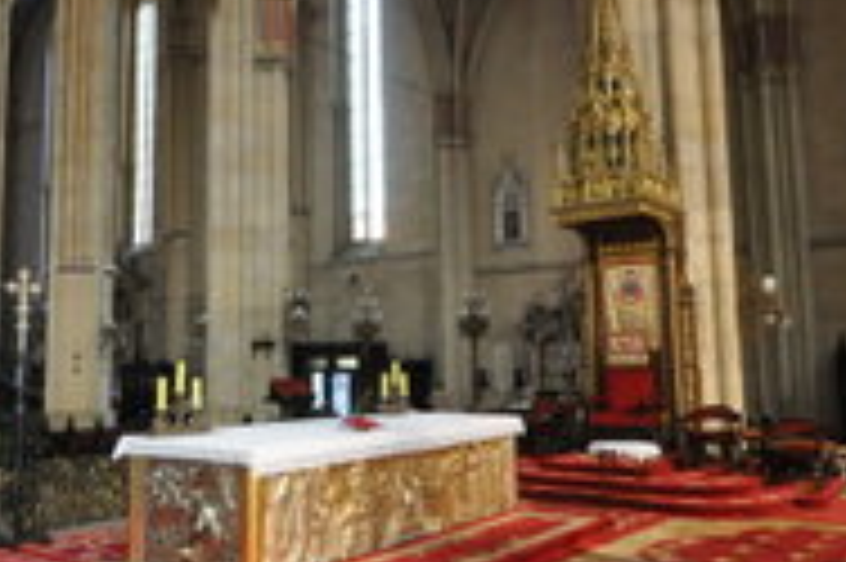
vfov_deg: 37.7
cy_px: 274
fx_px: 823
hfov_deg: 54.1
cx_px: 346
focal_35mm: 35
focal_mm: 11
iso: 1600
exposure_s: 1/13
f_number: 4.2
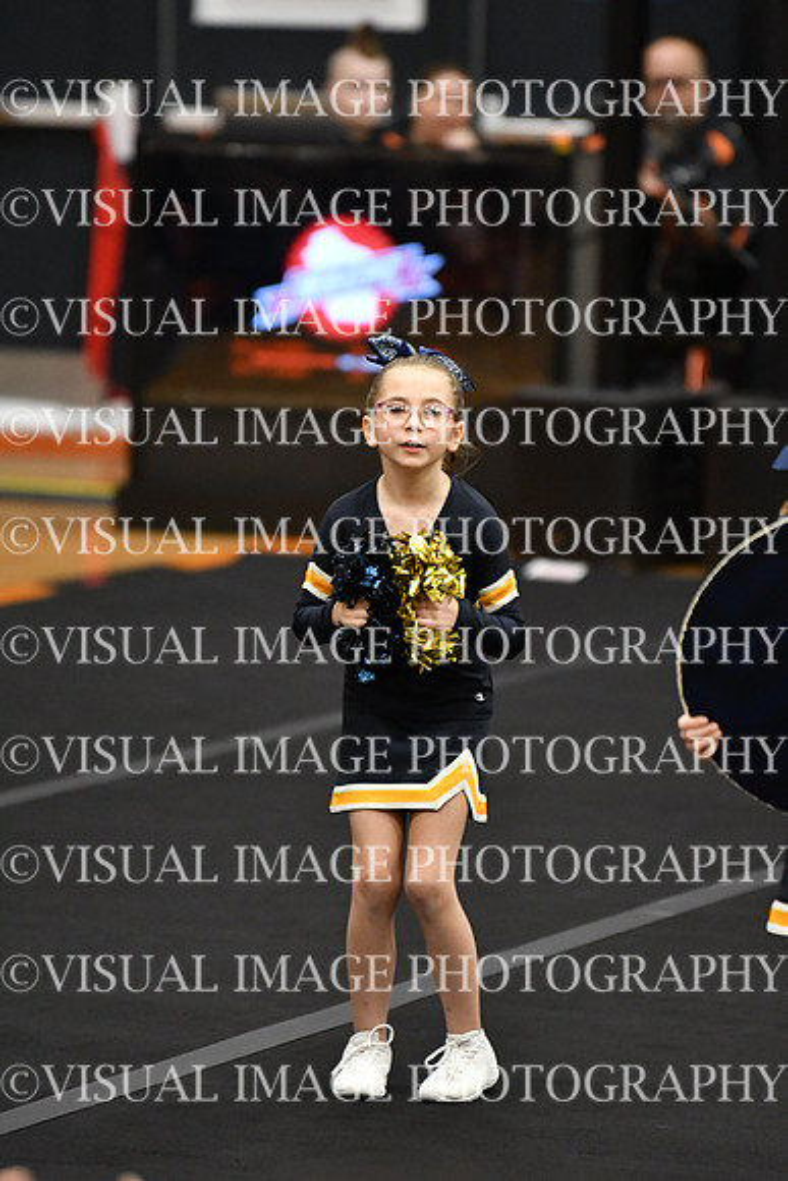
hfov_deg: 4.6
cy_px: 590
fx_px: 9843
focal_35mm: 300
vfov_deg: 6.9
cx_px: 394
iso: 5000
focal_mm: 200
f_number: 2.8
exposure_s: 1/800
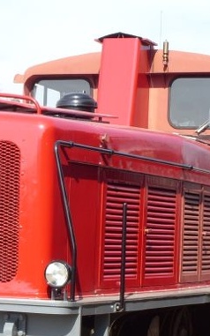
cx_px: 70
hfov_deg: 8.6
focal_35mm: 152
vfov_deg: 13.7
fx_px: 1392
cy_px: 233
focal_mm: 11.4
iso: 50
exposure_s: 1/184
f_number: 5.5
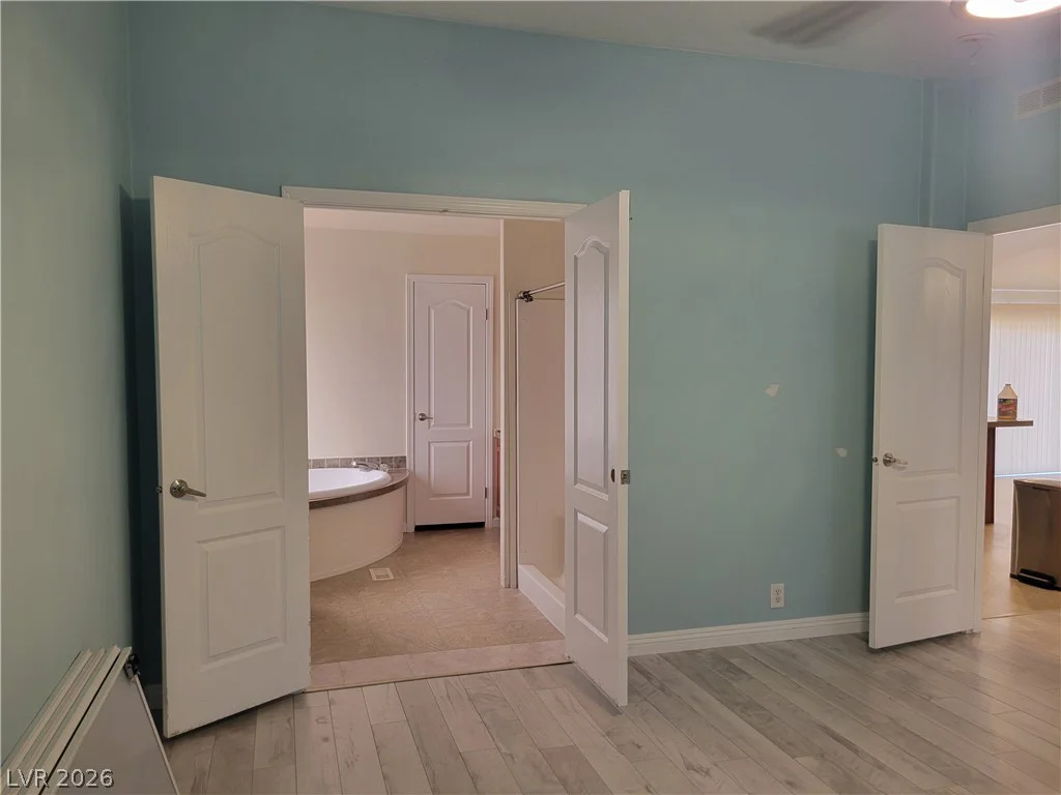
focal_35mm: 26
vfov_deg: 53.1
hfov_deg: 67.3
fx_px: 797
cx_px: 530
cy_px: 398
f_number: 1.8
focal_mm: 5.4
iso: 200
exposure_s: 1/40
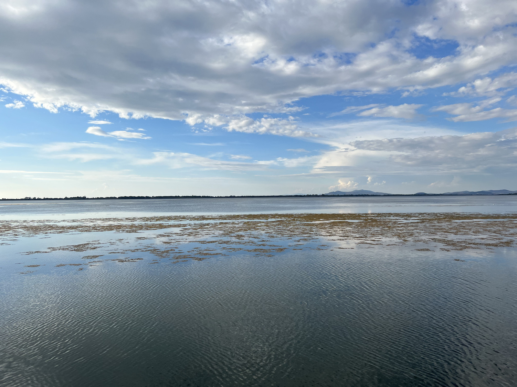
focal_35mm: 26
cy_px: 194
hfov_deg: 67.3
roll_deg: +0.8
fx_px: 388
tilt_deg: +0.3
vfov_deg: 53.1
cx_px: 258
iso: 50
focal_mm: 5.7
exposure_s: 1/5882
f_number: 1.5
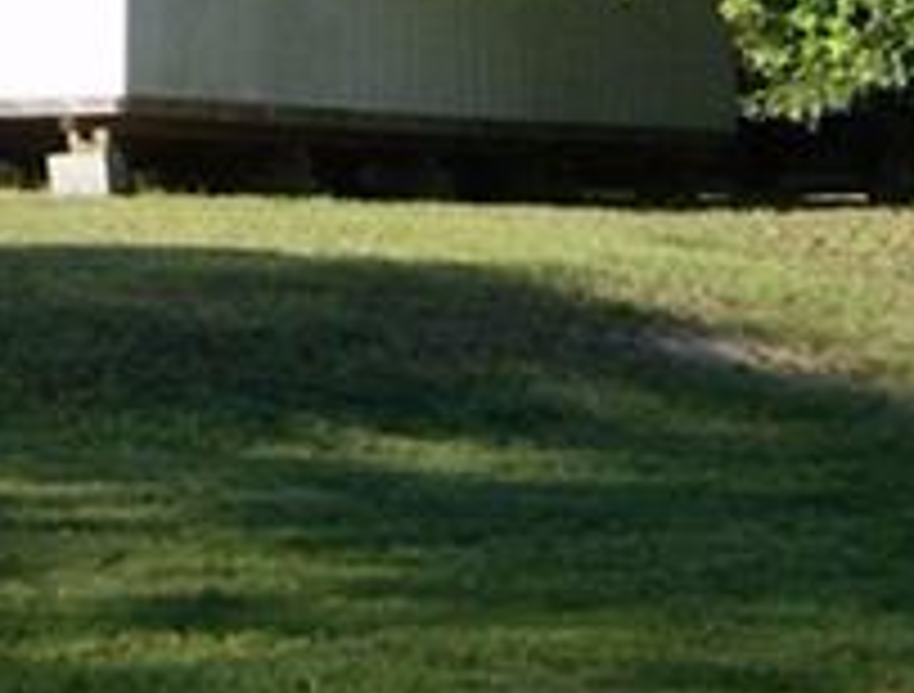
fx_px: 4746
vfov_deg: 8.1
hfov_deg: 10.8
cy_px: -418
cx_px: -259
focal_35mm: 179
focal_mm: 6
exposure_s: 1/400
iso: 100
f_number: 4.7
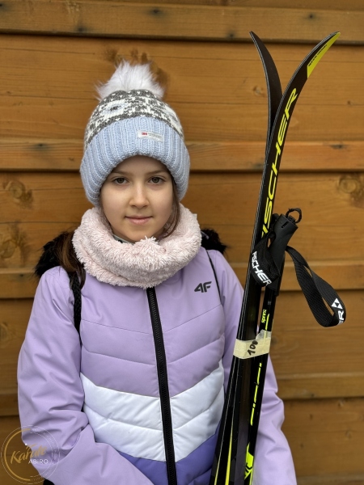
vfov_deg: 39.7
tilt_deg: -13.6
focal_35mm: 48
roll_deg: -0.3
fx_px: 673
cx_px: 182
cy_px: 242
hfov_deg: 30.3
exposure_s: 1/168
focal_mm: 6.86
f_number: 1.78
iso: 64
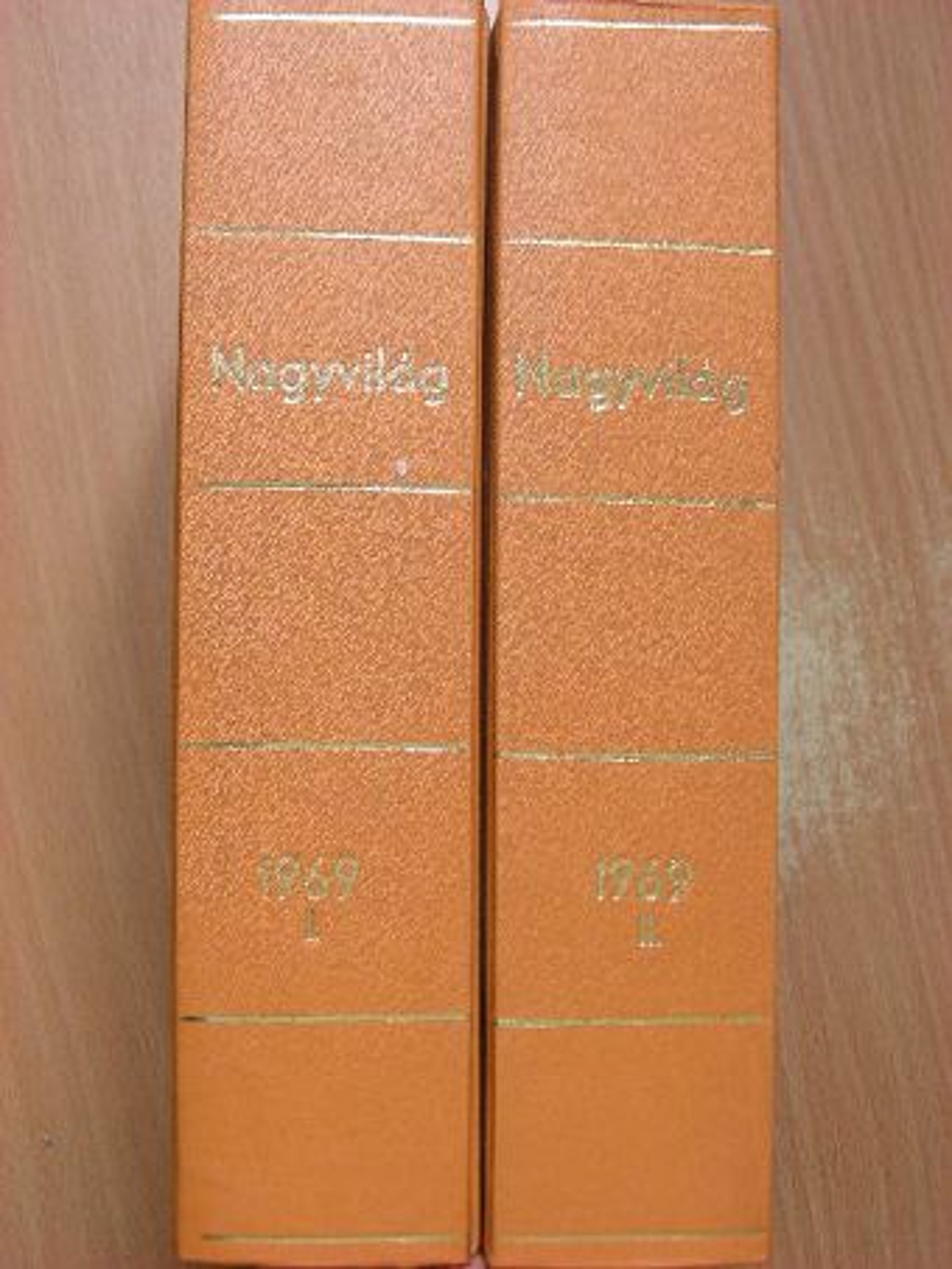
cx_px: 476
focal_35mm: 48
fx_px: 1759
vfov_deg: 39.6
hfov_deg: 30.3
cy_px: 634
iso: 100
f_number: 3.5
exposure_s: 1/31.5
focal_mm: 8
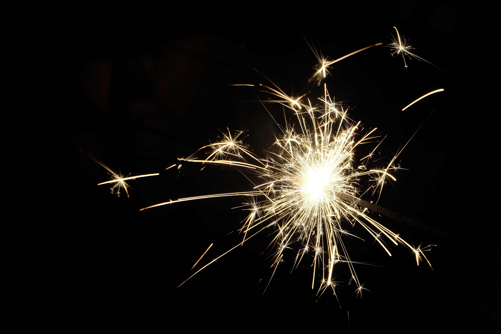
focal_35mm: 65
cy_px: 167
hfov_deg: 31.0
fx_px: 905
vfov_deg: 20.9
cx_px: 250
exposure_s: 1/20
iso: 800
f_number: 5.6
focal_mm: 43.4
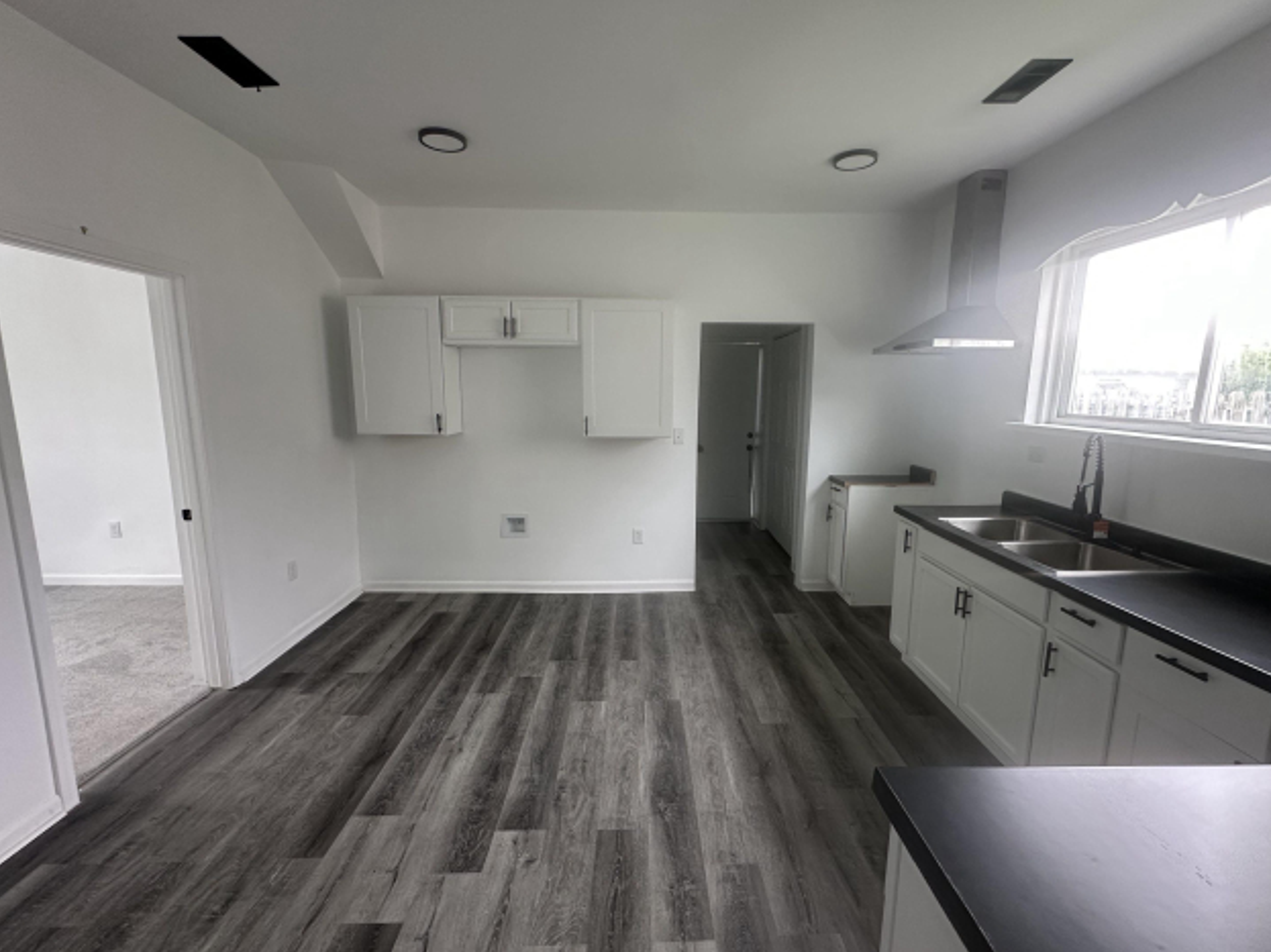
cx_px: 652
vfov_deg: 81.7
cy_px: 473
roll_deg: -0.9
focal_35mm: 15
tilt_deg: -8.6
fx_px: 551
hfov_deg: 98.2
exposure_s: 1/99
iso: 160
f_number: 2.2
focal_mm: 2.22
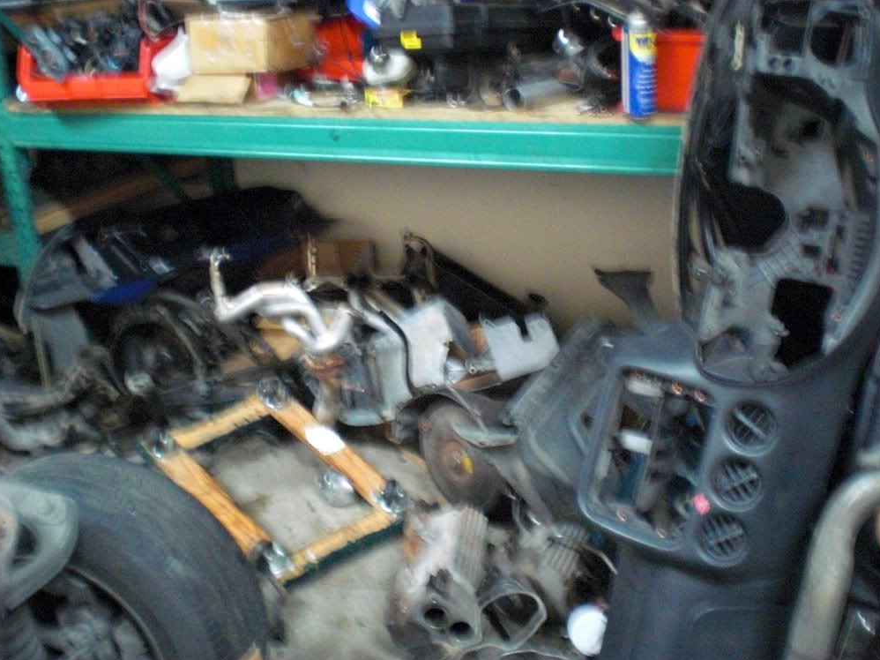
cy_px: 324
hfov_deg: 47.9
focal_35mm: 39
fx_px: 991
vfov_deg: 36.8
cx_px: 446
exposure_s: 1/15
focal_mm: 6.3
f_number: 3.1
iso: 800
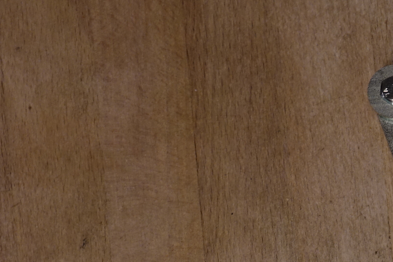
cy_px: 426
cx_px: 587
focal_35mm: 132
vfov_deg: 10.0
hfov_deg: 14.5
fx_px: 1441
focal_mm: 14.3
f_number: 2.8
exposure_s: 1/60
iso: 125
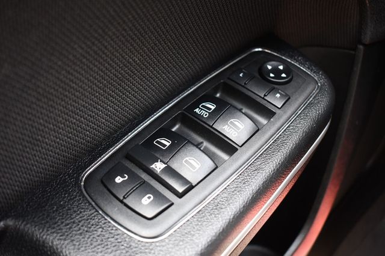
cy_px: 128
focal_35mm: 43
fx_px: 460
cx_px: 192
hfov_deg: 45.5
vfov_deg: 31.2
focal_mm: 29
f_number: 4.2
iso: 1100
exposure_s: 1/125
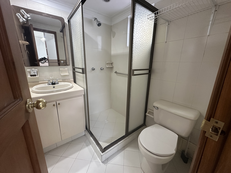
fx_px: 93
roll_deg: -1.8
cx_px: 116
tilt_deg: -14.4
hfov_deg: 102.1
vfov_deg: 85.7
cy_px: 86
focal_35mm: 14
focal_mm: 2.22
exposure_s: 1/60
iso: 320
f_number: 2.2
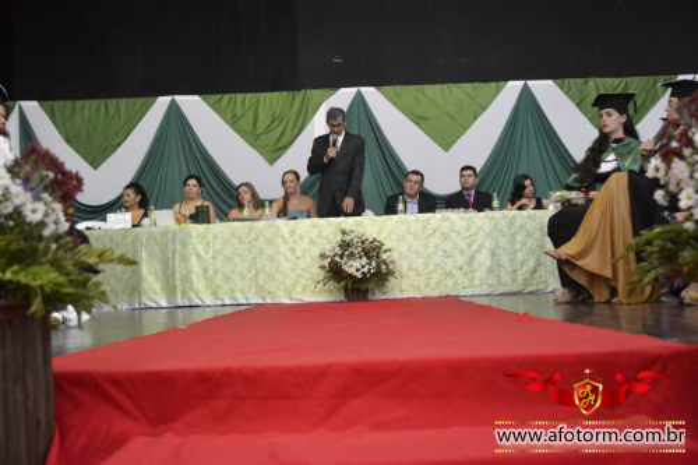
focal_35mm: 42
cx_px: 349
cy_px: 232
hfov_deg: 46.4
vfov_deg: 31.9
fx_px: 814
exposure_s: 1/25
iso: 3200
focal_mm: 28
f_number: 4.5
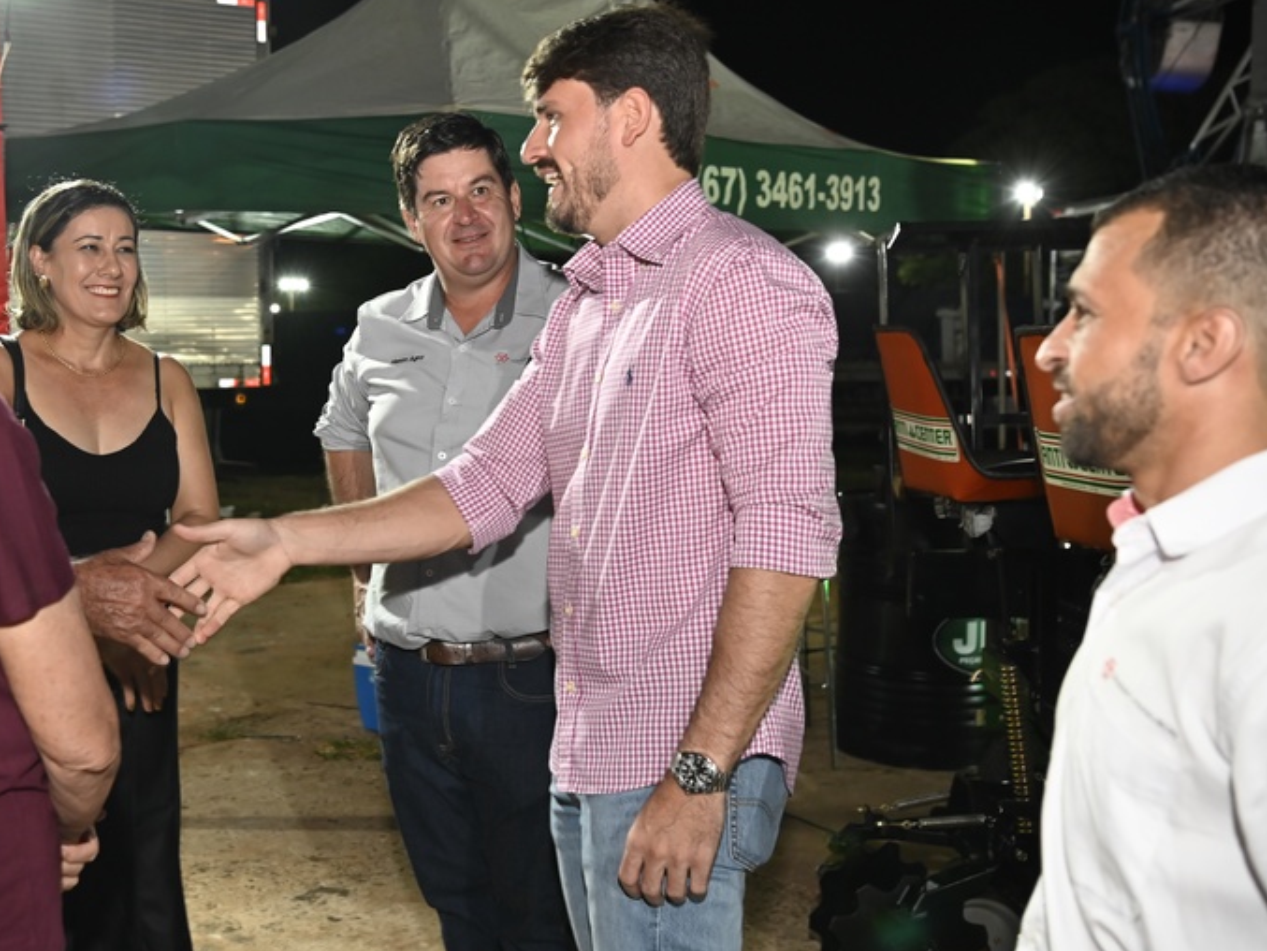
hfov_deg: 40.8
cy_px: 420
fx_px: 1684
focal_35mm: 46
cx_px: 436
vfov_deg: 31.5
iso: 2200
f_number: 4
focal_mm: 36
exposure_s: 1/60
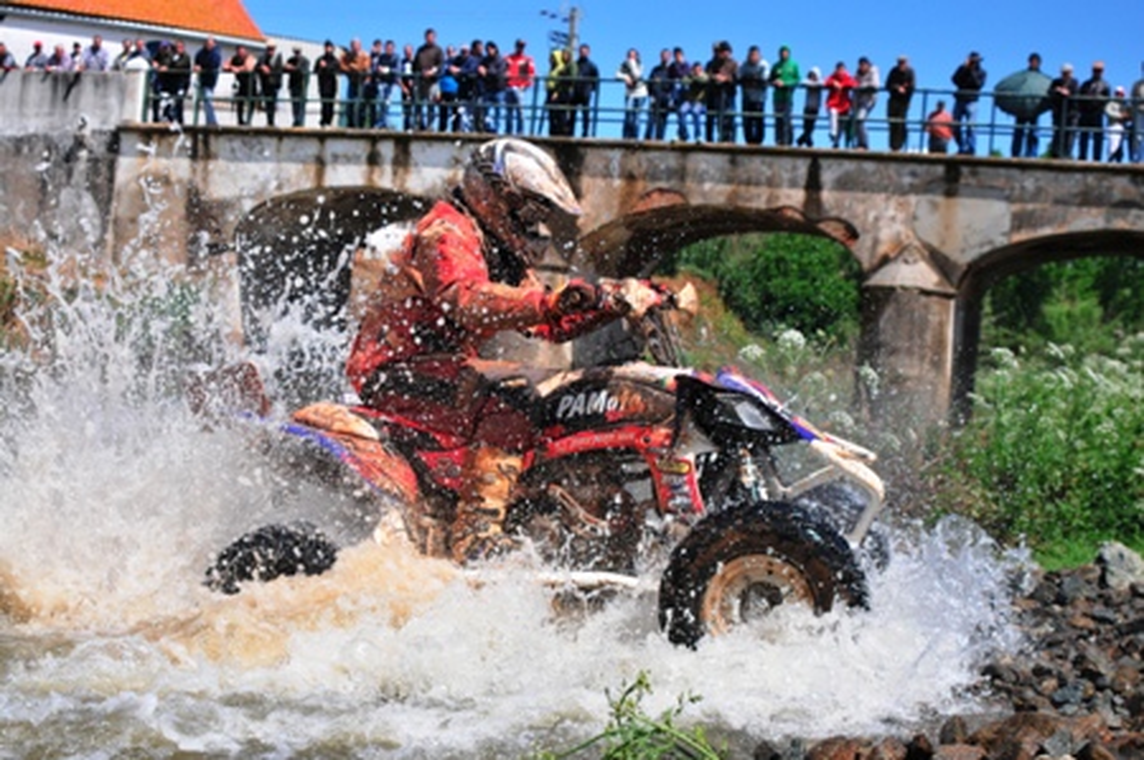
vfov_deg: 25.7
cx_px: 572
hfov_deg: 37.9
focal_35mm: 52
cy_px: 380
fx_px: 1666
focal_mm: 35
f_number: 5
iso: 400
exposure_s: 1/4000
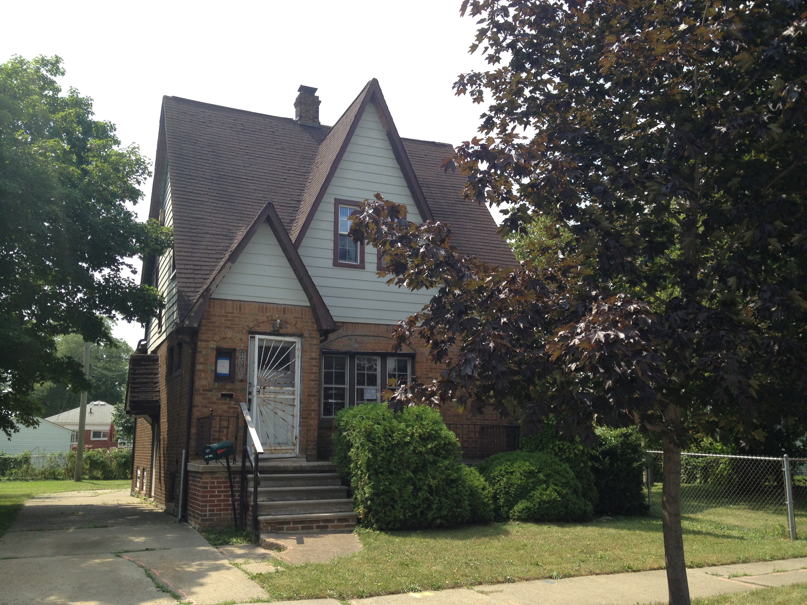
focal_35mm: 35
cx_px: 404
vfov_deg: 40.7
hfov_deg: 52.6
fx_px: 816
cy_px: 302
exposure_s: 1/1022
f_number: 2.4
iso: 50
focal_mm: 4.28
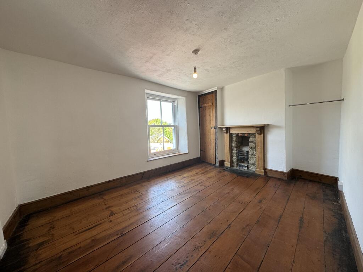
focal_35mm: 14
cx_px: 182
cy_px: 136
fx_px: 147
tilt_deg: -4.2
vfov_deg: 85.7
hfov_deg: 102.1
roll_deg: +2.1
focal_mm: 2.22
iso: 160
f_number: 2.2
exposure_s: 1/99
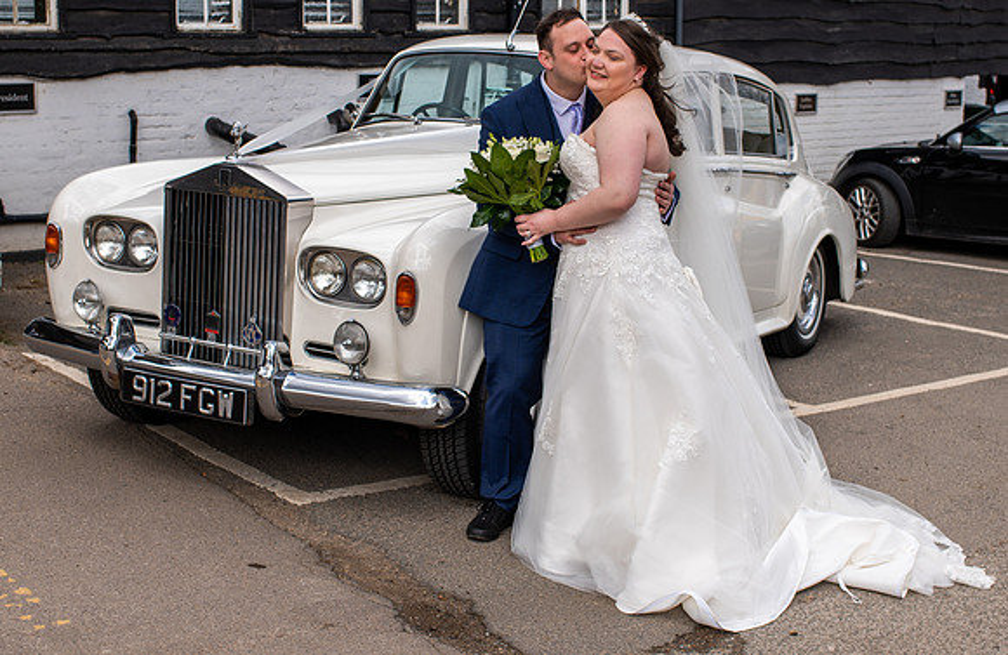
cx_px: 529
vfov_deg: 23.6
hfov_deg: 35.6
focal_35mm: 56
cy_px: 281
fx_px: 1568
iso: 100
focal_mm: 35
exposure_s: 1/250
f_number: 5
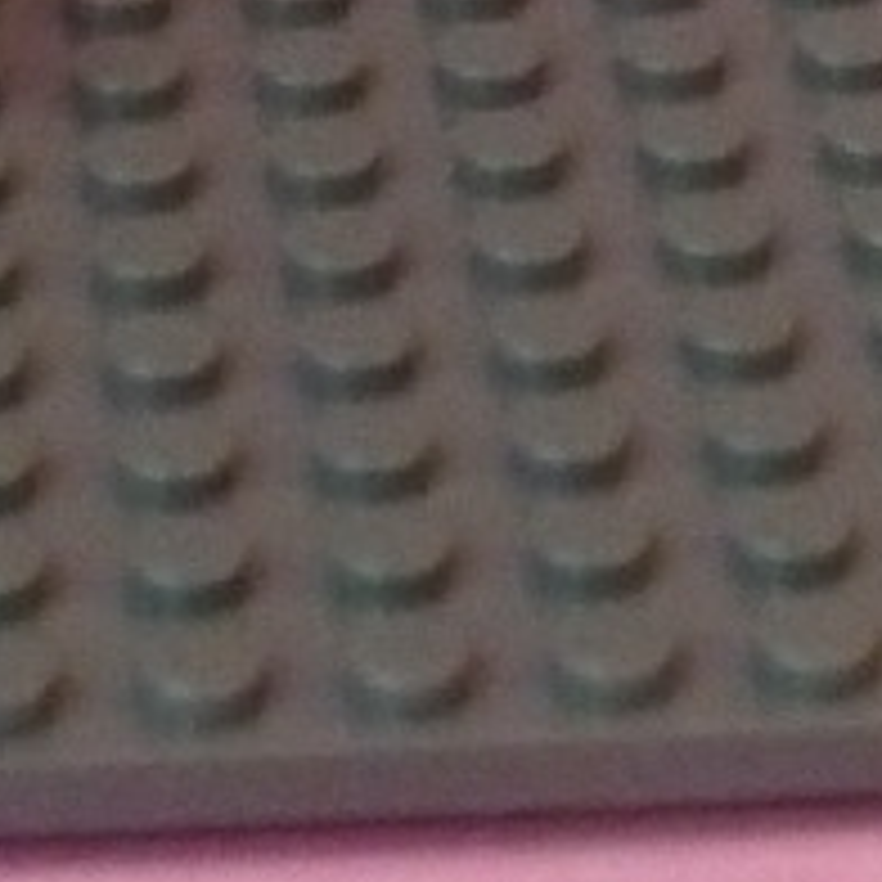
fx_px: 8821
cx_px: 693
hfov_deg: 5.7
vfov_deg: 5.6
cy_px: -1066
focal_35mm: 306
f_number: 4.3
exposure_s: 1/125
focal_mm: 7.8
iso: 400
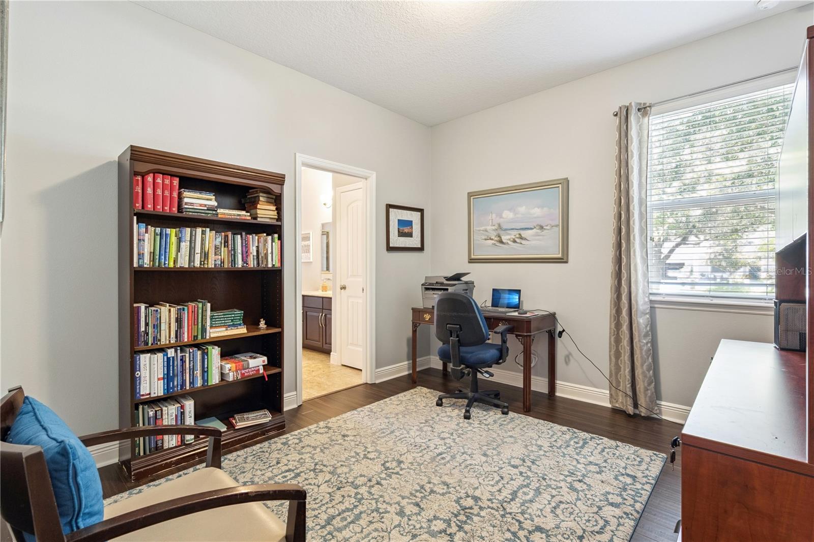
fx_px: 362
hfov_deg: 96.7
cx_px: 407
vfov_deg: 73.7
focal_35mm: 16
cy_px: 271
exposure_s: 1/8
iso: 800
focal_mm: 16
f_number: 10
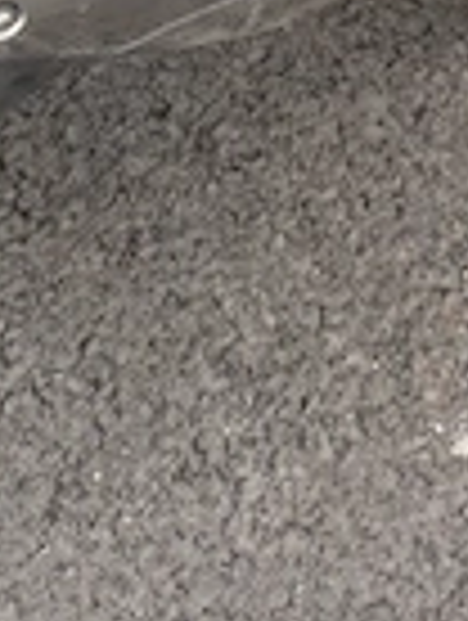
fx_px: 2498
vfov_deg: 12.2
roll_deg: -0.7
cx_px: 562
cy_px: -702
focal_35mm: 139
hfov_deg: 10.5
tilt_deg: -32.9
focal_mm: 6.76
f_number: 1.78
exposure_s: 1/121
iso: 125
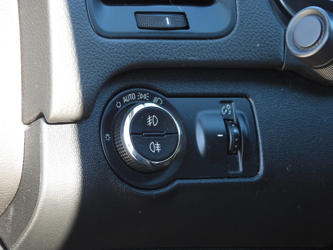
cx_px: 166
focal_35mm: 235
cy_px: 125
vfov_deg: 6.3
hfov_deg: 8.4
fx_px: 2261
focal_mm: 42.2
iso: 400
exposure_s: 1/125
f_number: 4.5
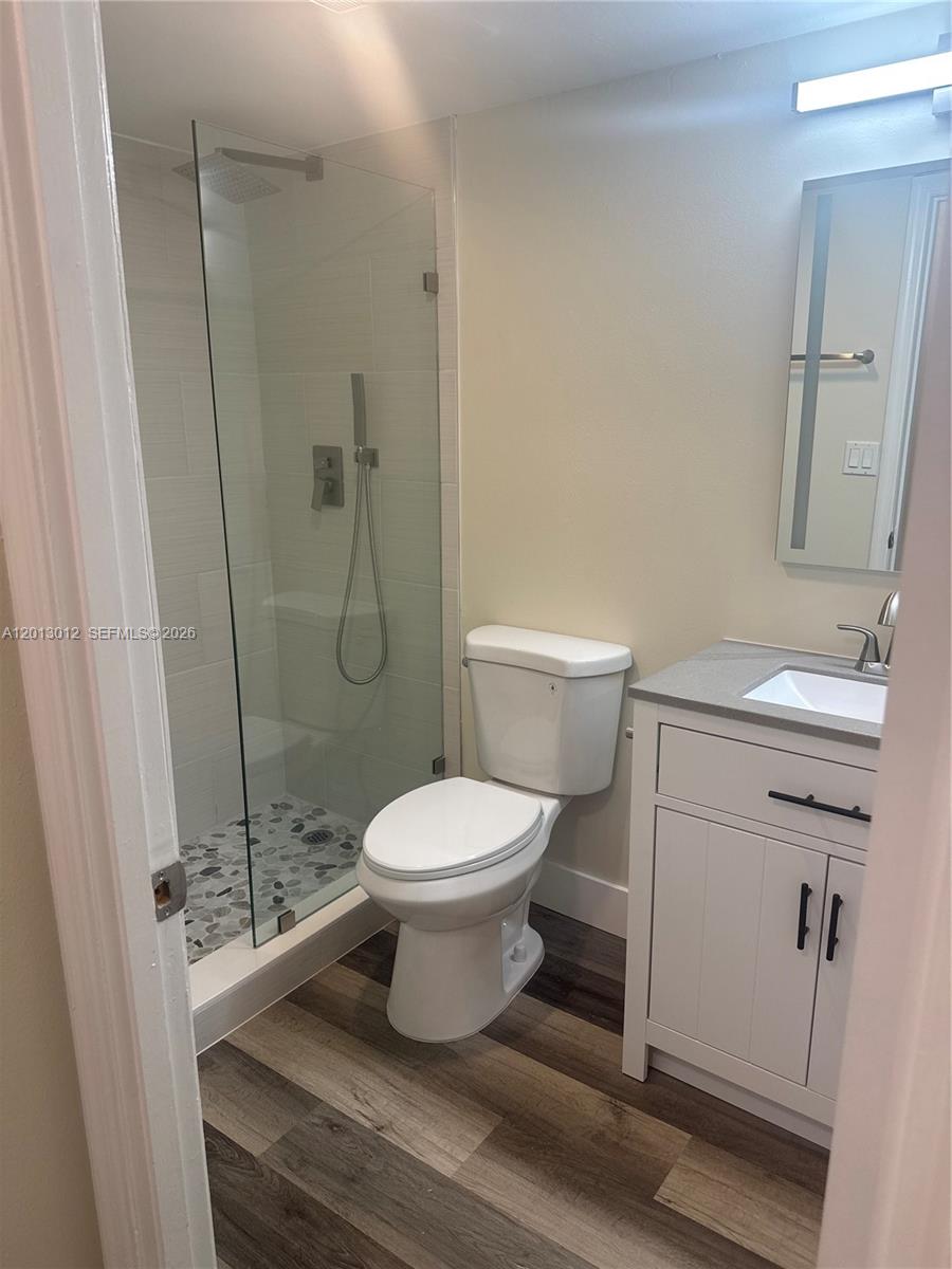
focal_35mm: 24
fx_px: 880
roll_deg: +0.8
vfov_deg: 71.6
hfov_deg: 56.8
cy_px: 634
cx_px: 476
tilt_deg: -14.7
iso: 80
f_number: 1.78
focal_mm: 6.76
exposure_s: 1/120
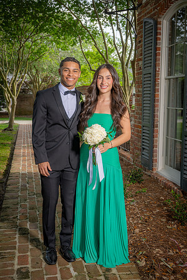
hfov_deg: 31.2
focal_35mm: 43
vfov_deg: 45.4
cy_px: 140
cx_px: 94
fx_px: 335
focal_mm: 43
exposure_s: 1/160
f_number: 5.6
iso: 100
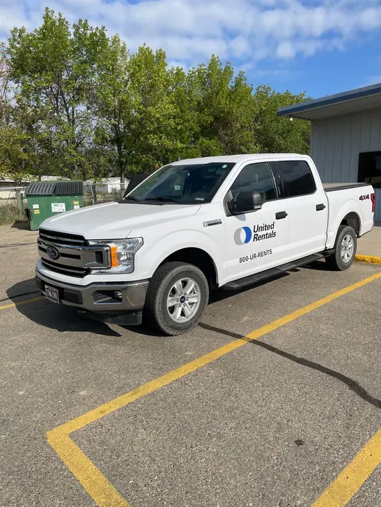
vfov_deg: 67.3
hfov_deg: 53.1
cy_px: 254
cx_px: 190
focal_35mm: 26
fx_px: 381
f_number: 1.6
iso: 32
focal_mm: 4.2
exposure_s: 1/6897
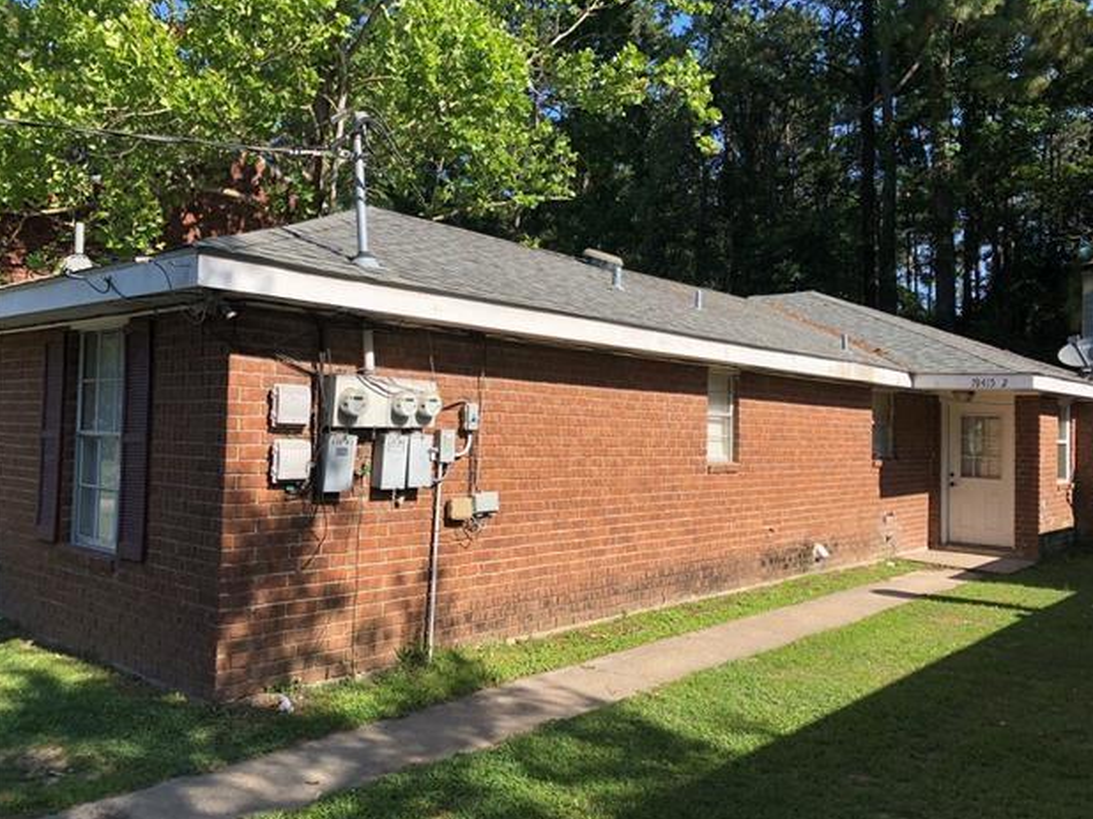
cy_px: 405
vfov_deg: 48.2
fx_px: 915
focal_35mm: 29
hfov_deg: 61.7
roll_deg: -0.1
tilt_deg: +0.1
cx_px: 557
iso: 20
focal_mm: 3.99
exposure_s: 1/1056
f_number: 1.8
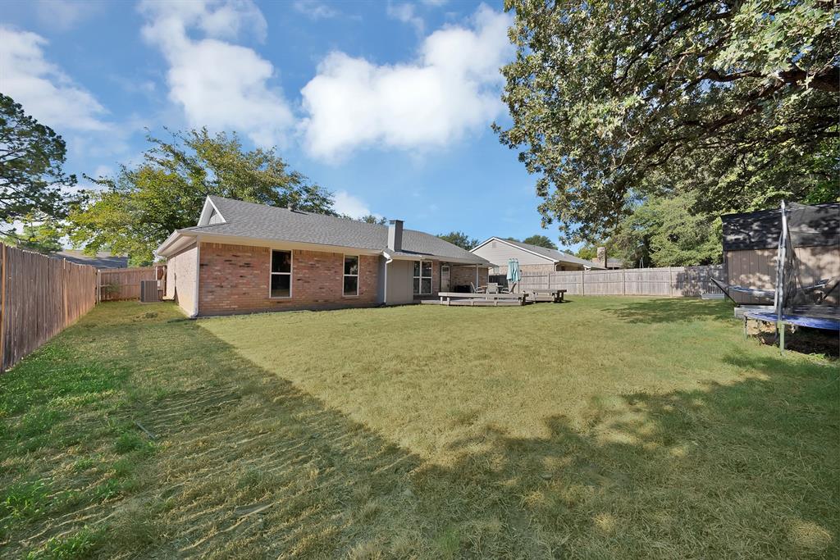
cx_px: 420
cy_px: 280
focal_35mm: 12
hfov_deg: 112.6
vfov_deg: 90.0
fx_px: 280
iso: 640
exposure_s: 1/250
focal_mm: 12
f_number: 9
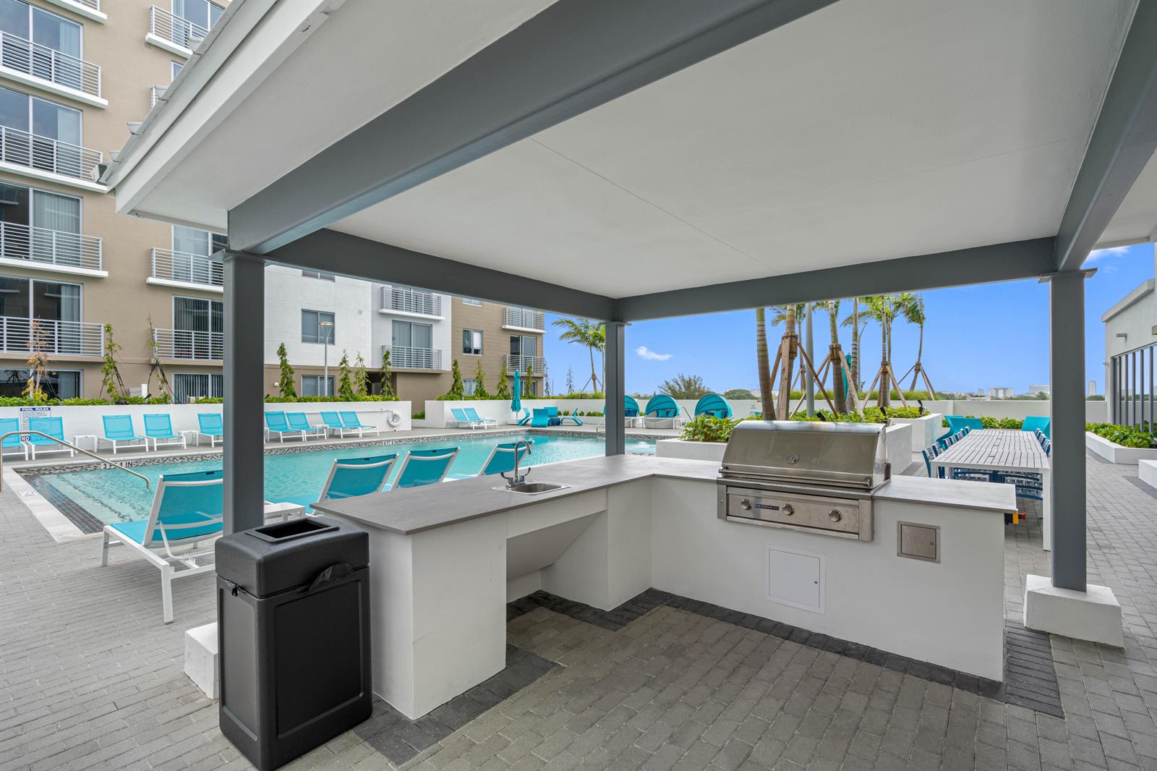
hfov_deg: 96.7
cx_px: 578
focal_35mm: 16
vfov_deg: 73.7
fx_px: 514
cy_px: 386
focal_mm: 16
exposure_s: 1/350
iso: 100
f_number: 8
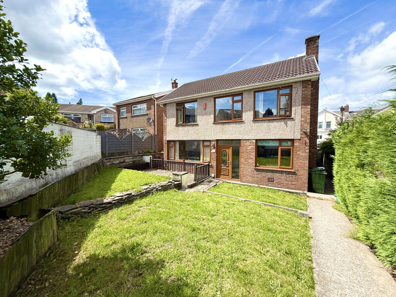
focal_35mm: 14
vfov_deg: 85.7
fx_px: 160
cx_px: 198
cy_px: 148
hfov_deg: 102.1
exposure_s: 1/1312
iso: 50
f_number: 2.2
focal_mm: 2.22
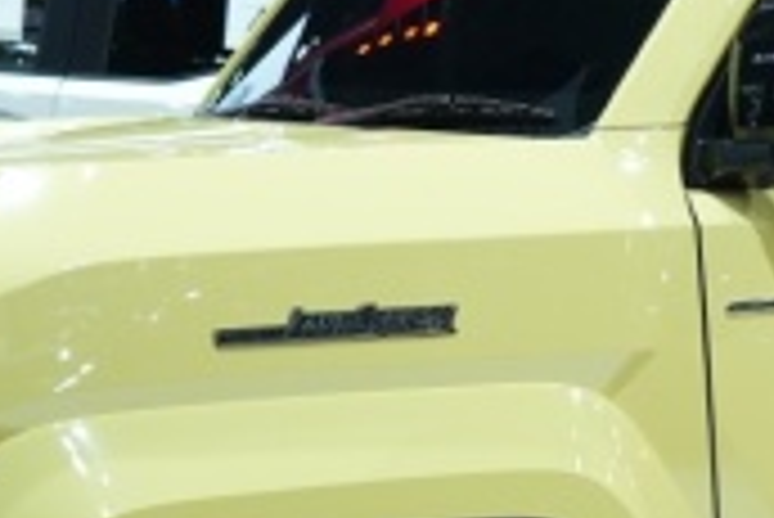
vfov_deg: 10.2
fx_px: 2905
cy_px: 387
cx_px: 837
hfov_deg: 14.8
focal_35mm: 135
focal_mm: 31
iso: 1000
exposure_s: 1/160
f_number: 4
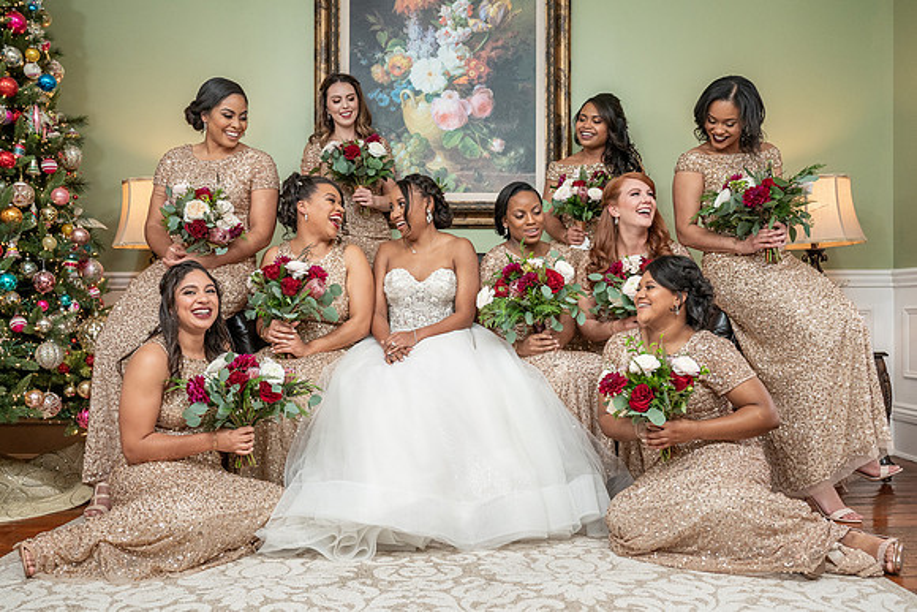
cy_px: 333
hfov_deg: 54.7
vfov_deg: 38.0
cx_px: 454
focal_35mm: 35
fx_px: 887
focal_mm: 30
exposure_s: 1/250
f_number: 5.6
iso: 2000
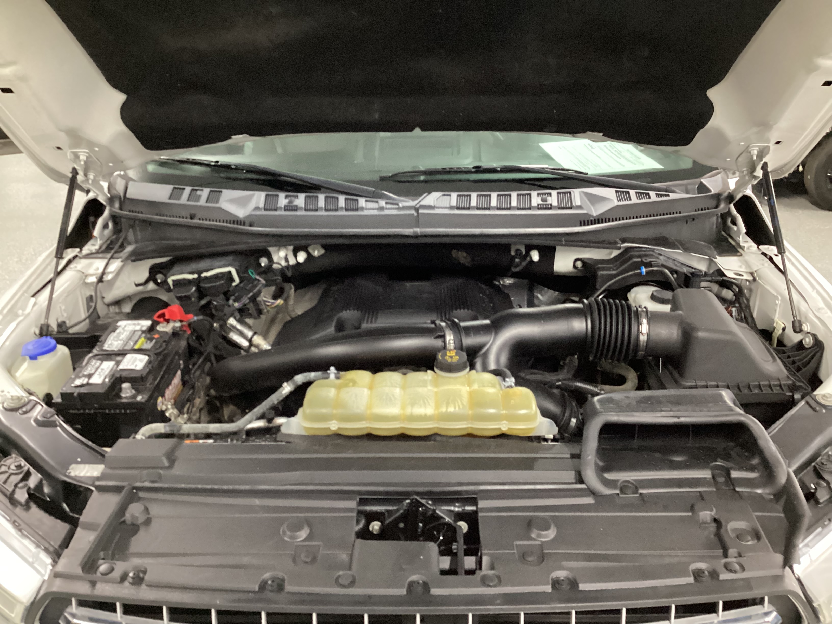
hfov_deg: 58.4
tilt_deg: -23.7
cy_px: 312
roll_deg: +0.8
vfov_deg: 45.4
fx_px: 745
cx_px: 416
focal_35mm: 31
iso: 500
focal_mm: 3.3
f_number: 2.4
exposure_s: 1/25
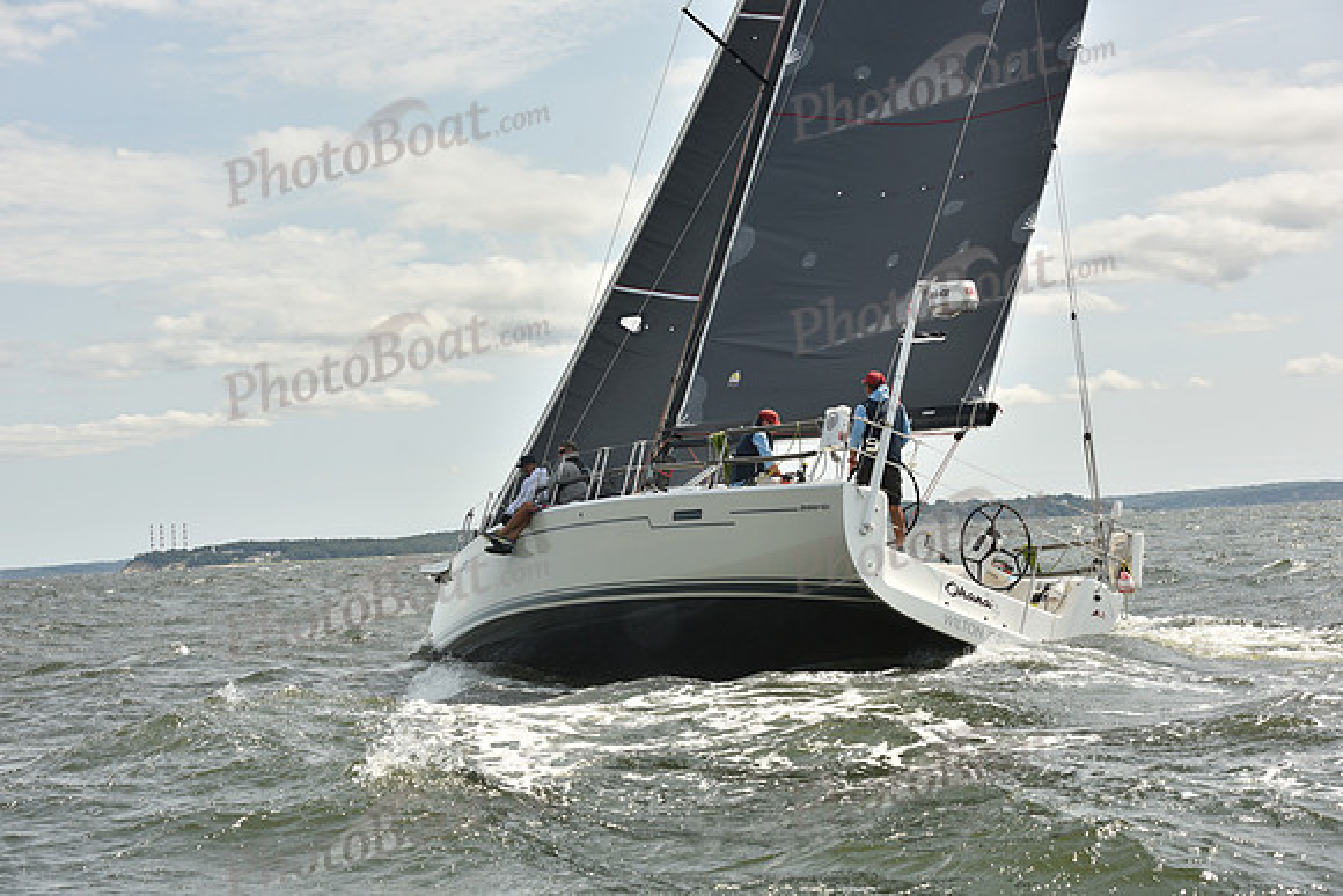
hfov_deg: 28.8
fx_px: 2612
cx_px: 672
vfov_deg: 19.5
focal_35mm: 70
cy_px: 448
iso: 250
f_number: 8
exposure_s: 1/800
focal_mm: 70
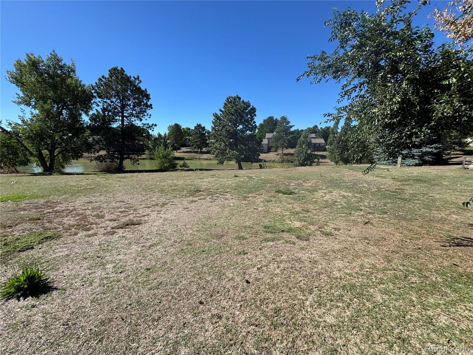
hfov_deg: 102.1
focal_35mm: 14
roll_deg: +0.6
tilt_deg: -10.4
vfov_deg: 85.7
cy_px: 178
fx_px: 191
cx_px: 236
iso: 40
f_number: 2.2
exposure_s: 1/1299
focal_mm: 2.22
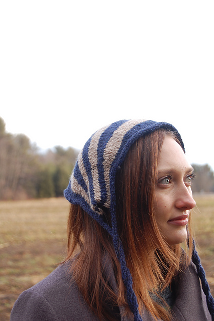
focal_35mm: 78
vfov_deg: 26.0
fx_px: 696
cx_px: 107
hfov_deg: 17.5
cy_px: 160
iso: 200
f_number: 5.6
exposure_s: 1/80
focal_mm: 52
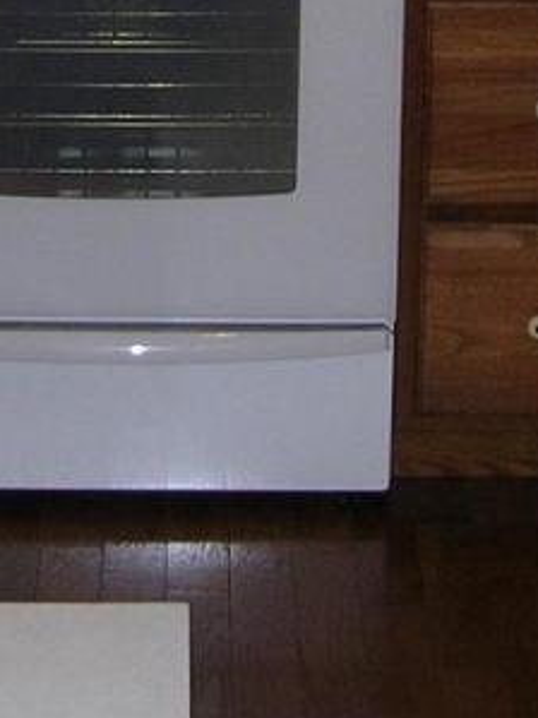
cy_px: -202
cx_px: 190
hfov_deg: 11.4
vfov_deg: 14.6
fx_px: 2696
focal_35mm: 130
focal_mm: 5.8
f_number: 2.8
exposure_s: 1/60.1
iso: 57
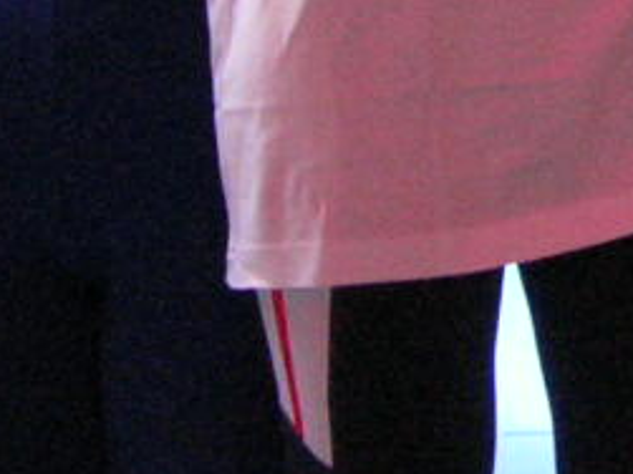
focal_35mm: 242
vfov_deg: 5.9
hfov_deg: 7.9
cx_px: 1100
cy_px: -547
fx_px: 4423
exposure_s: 1/62.6
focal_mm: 7.8
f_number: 2.8
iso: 400
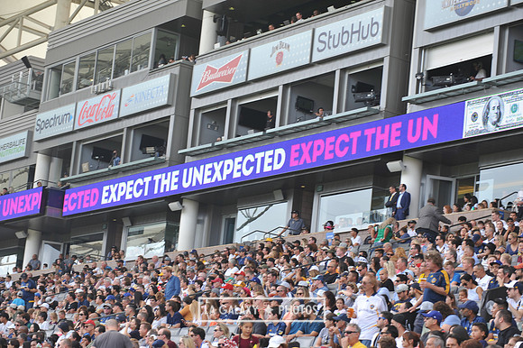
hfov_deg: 18.6
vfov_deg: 12.4
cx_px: 262
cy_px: 174
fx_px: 1597
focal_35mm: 110
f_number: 7.1
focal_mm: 110
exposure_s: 1/200
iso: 200
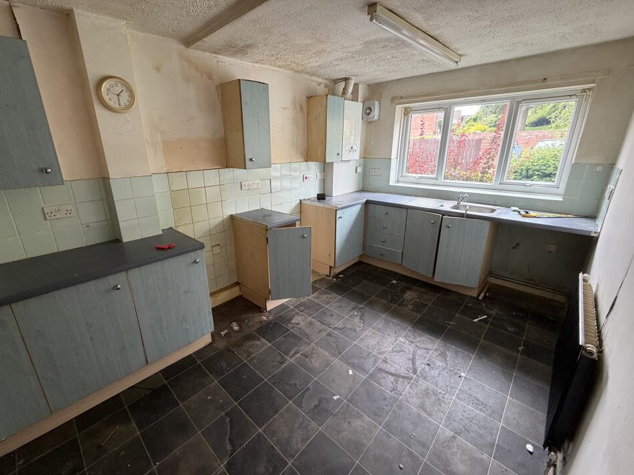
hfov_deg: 98.1
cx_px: 299
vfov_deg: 81.7
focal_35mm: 15
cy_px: 231
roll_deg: +0.6
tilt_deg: -16.9
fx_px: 275
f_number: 2.2
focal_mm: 2.22
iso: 320
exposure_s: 1/63
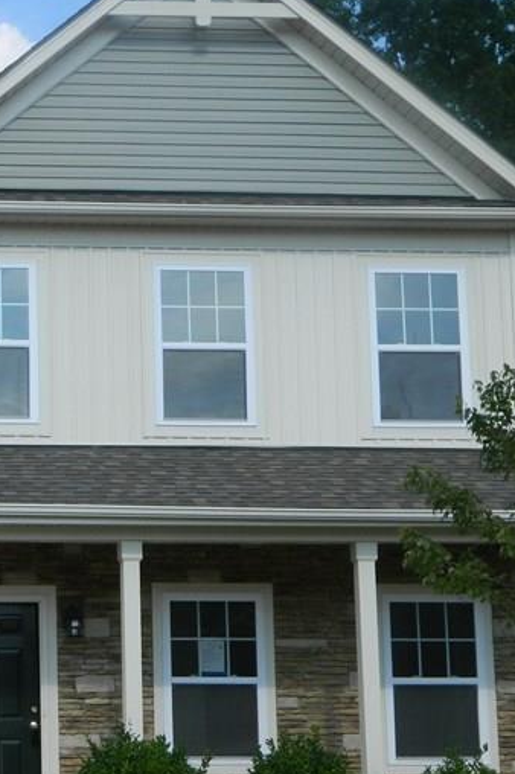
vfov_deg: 23.6
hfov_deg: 15.3
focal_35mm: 86
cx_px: -105
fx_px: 1848
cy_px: 466
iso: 110
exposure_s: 1/800
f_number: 3.5
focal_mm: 7.3
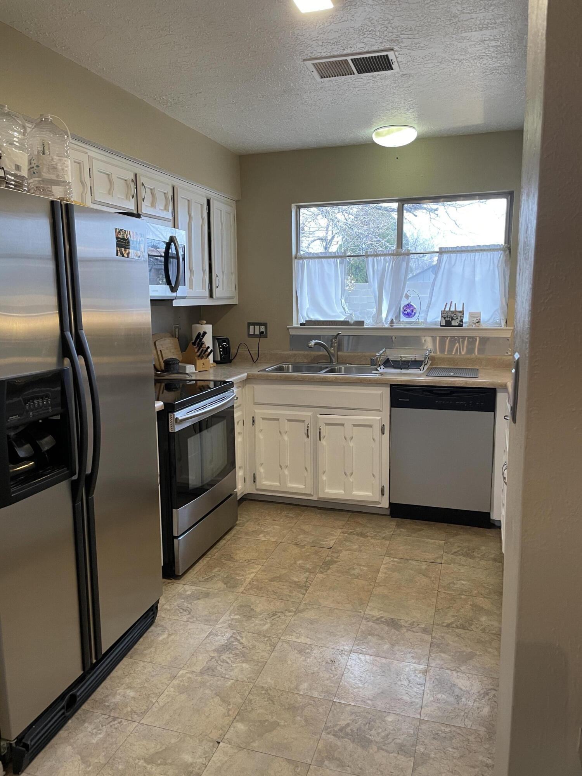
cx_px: 291
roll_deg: +1.0
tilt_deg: -7.6
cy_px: 388
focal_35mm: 26
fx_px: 583
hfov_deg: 53.1
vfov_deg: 67.3
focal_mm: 4.2
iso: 125
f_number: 1.6
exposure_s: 1/60
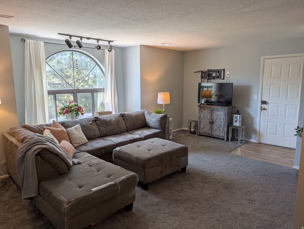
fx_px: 211
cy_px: 114
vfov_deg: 56.9
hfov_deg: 71.5
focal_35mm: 24
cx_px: 152
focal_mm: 6.9
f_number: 1.68
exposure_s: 1/552
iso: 20
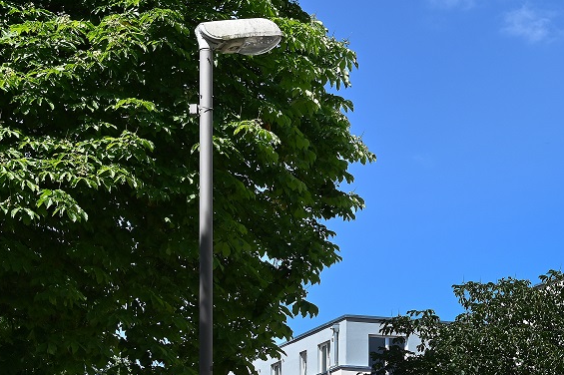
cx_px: 456
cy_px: 311
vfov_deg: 15.9
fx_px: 1331
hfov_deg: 23.6
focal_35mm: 85
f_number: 14
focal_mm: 40
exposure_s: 1/125
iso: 160
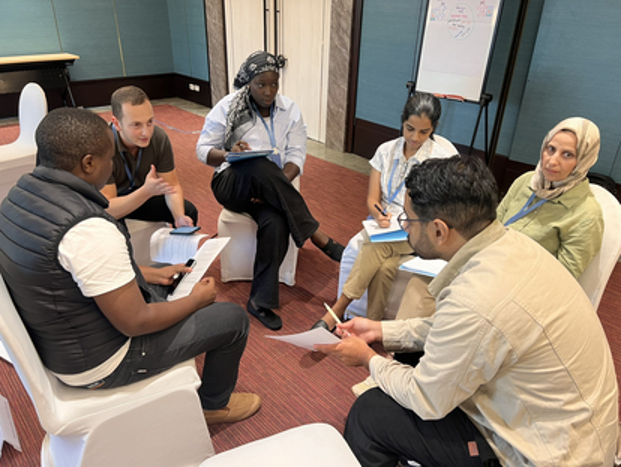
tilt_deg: -26.8
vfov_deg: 53.1
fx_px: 467
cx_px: 310
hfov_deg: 67.3
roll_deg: -1.4
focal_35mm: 26
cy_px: 234
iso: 100
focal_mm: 5.7
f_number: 1.5
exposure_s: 1/50
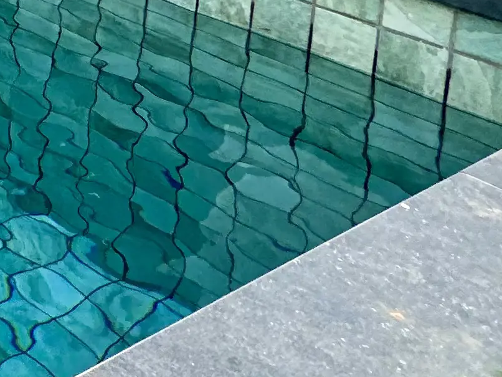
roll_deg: -1.0
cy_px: -305
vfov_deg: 17.2
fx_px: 1015
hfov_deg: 19.7
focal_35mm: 70
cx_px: -423
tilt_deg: -6.7
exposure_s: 1/489
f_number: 2.2
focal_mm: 2.22
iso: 40
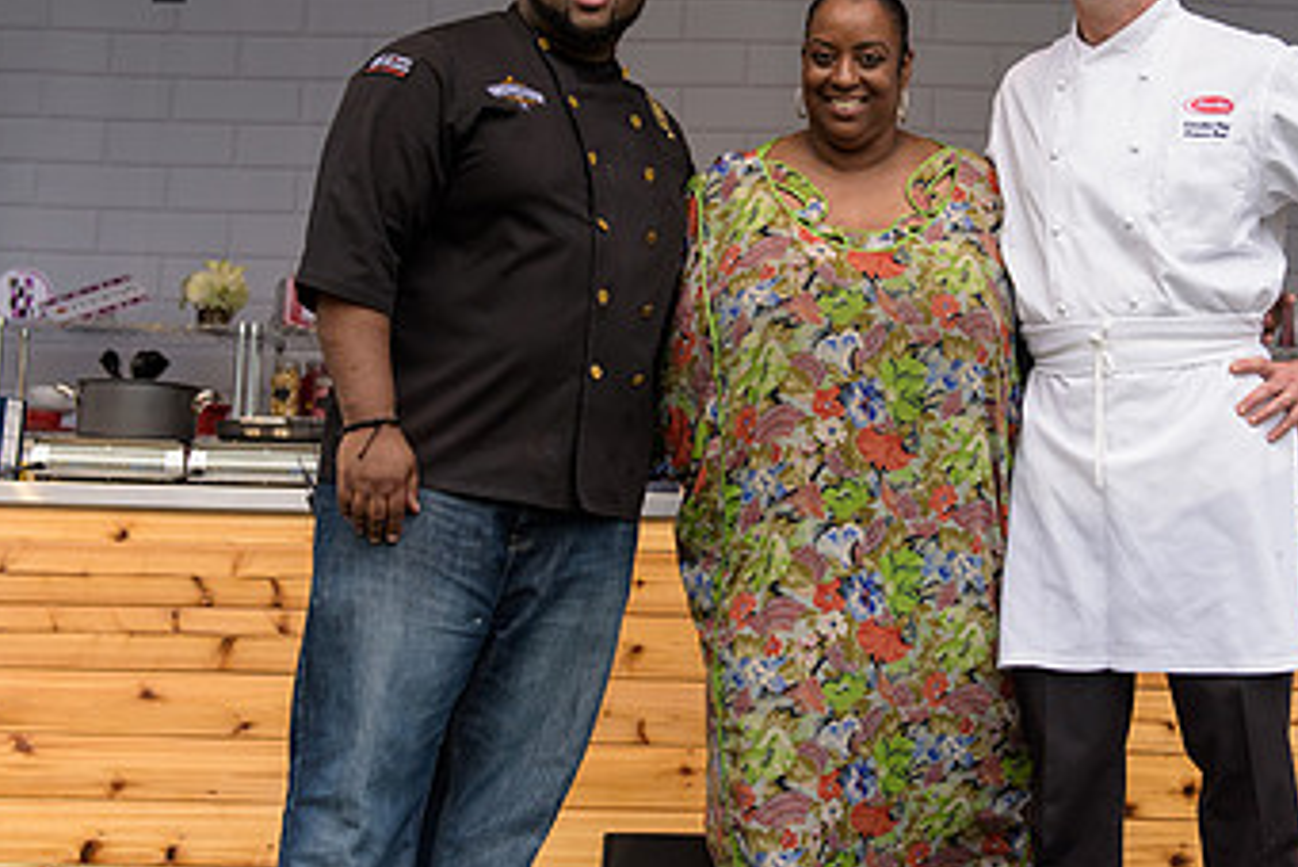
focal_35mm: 75
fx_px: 2705
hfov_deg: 26.8
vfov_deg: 18.2
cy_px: 307
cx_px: 901
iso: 200
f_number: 3.2
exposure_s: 1/1600
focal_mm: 44
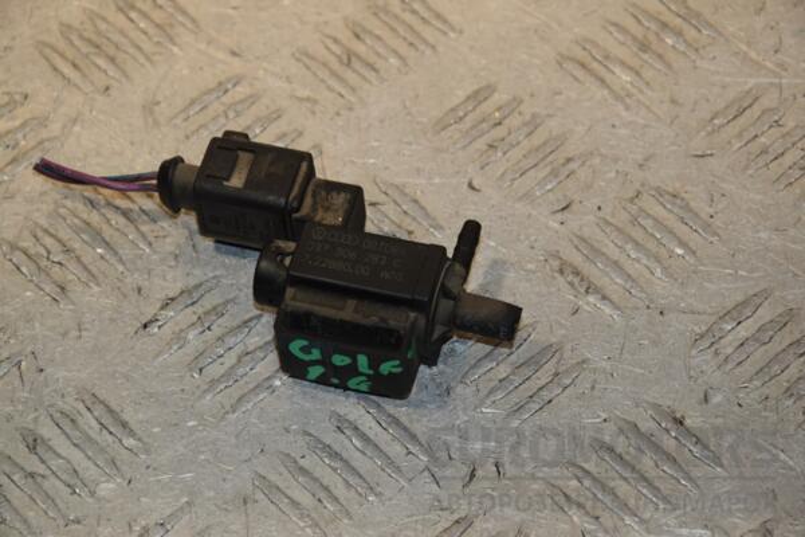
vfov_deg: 8.7
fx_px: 3522
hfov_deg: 13.0
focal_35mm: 158
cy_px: 268
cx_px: 402
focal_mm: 105
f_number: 8
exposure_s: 1/200
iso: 800
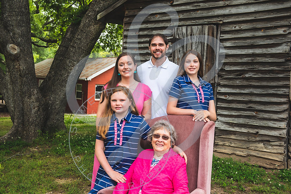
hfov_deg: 44.5
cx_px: 146
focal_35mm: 44
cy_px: 97
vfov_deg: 30.5
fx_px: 356
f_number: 5.6
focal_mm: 44
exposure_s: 1/200
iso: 160
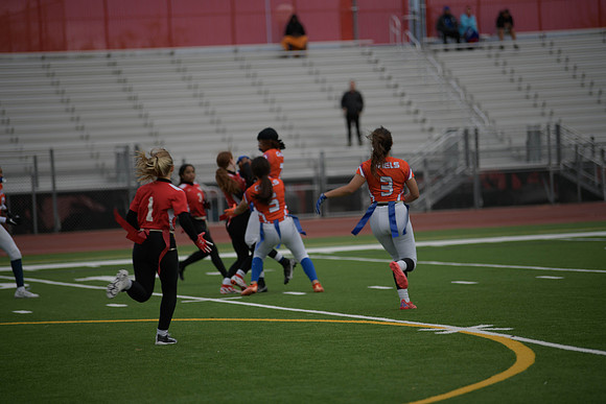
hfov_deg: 11.4
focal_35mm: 180
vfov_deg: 7.6
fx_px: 3031
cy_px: 202
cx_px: 303
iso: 72
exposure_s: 1/200
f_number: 2.8
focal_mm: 180
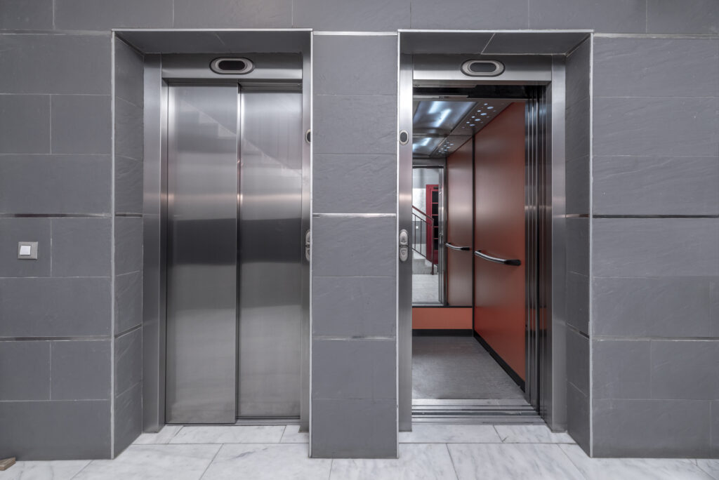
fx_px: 280
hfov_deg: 104.2
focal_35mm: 14
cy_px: 240
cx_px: 360
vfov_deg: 81.3
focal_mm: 14
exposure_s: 1/80
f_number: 7.1
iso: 400
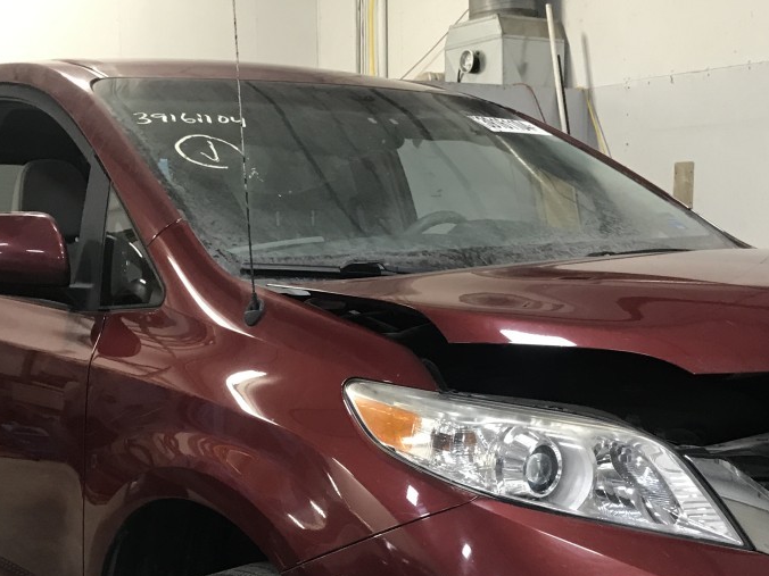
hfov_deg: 36.2
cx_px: 377
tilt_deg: -11.9
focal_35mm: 53
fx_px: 1177
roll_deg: +0.0
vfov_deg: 27.1
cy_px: 445
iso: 50
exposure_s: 1/15
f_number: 1.8
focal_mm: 3.99
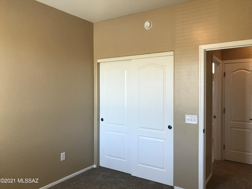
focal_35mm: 28
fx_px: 204
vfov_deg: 49.7
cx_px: 126
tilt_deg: -0.6
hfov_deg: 63.4
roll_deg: +1.5
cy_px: 94
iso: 32
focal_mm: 3.99
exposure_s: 1/30
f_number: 1.8
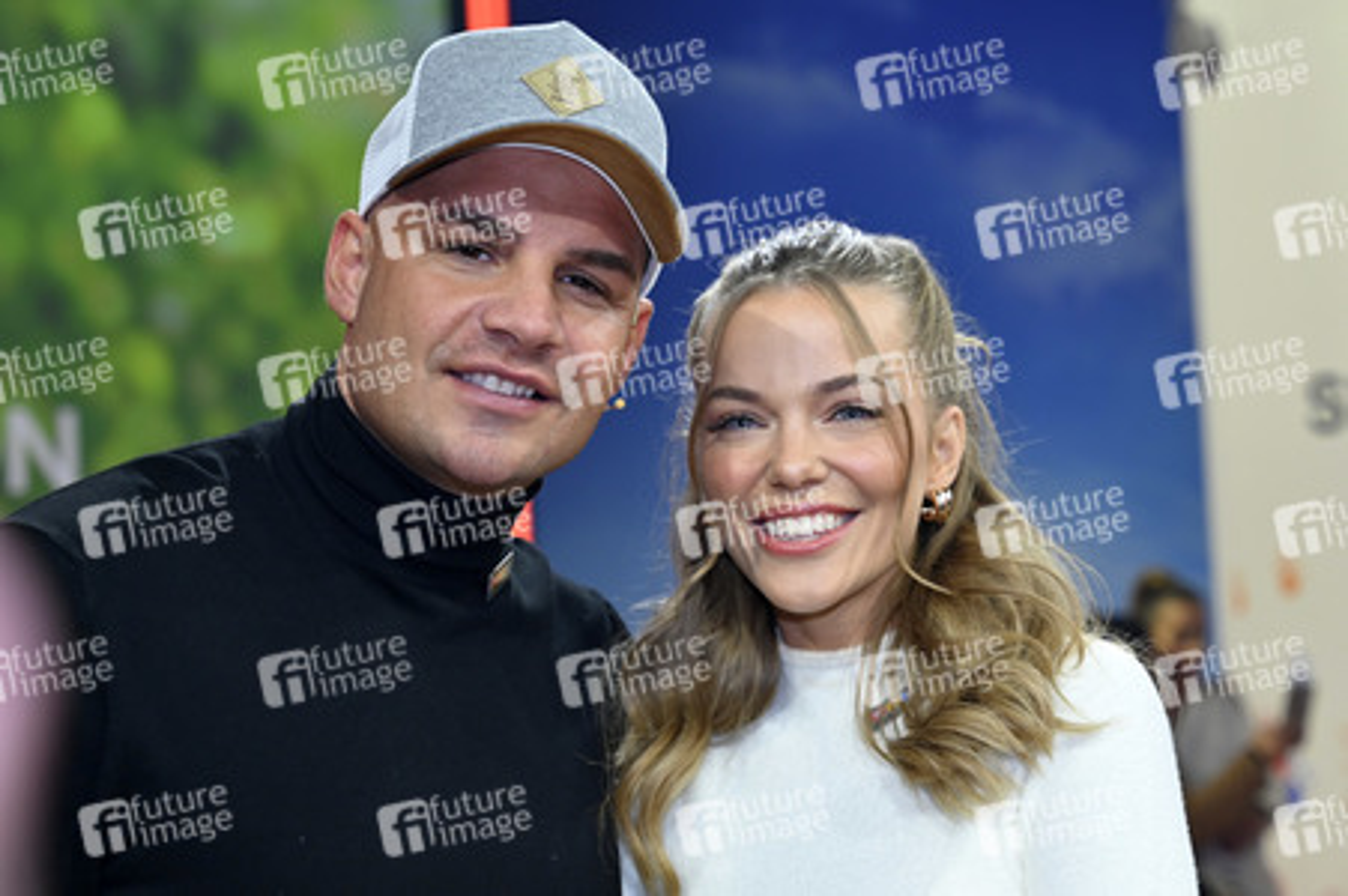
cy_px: 448
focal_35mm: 62
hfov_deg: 32.4
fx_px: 2320
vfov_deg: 21.9
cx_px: 674
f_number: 4
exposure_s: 1/200
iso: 1000
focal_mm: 62
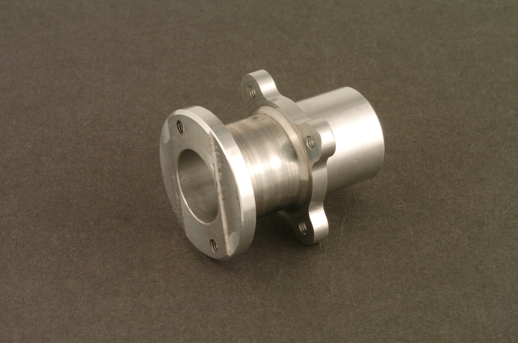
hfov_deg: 22.7
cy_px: 172
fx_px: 1292
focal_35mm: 90
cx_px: 259
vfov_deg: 15.1
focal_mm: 60
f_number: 29
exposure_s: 1/6
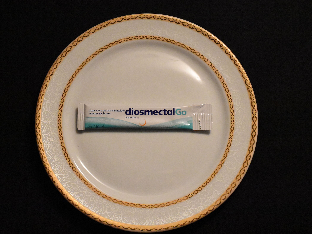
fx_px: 519
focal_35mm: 58
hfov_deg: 33.5
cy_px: 116
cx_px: 147
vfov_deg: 25.4
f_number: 8
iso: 12800
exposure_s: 1/250
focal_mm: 35
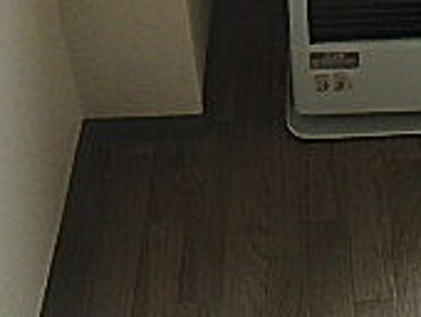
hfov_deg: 23.7
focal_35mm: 79
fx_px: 962
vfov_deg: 17.5
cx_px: 414
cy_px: -99
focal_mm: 3.7
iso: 200
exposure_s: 1/30
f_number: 3.5
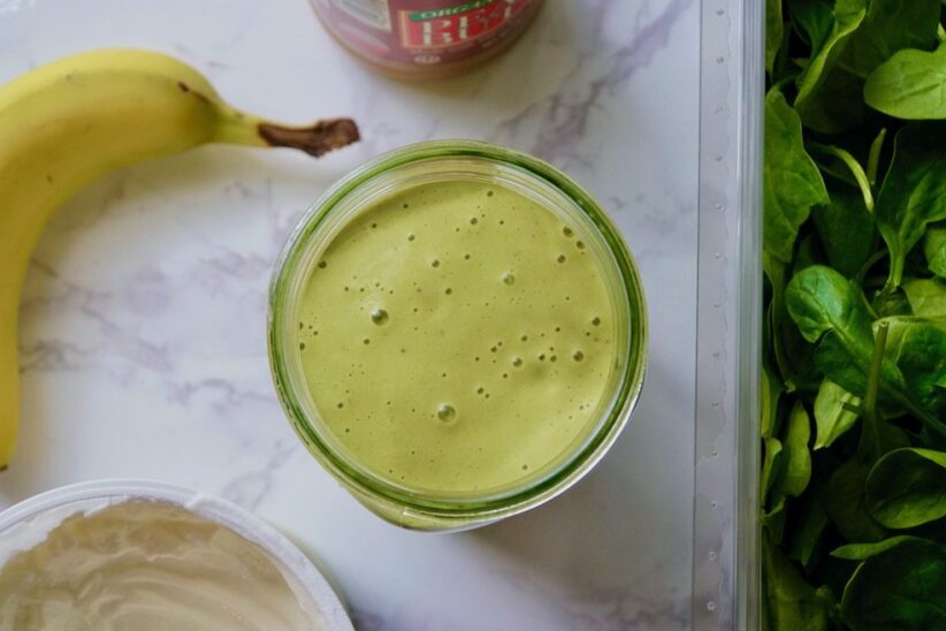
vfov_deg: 29.2
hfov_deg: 42.7
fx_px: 1209
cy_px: 321
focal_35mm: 46
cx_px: 444
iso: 1000
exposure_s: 1/100
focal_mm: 28
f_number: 5
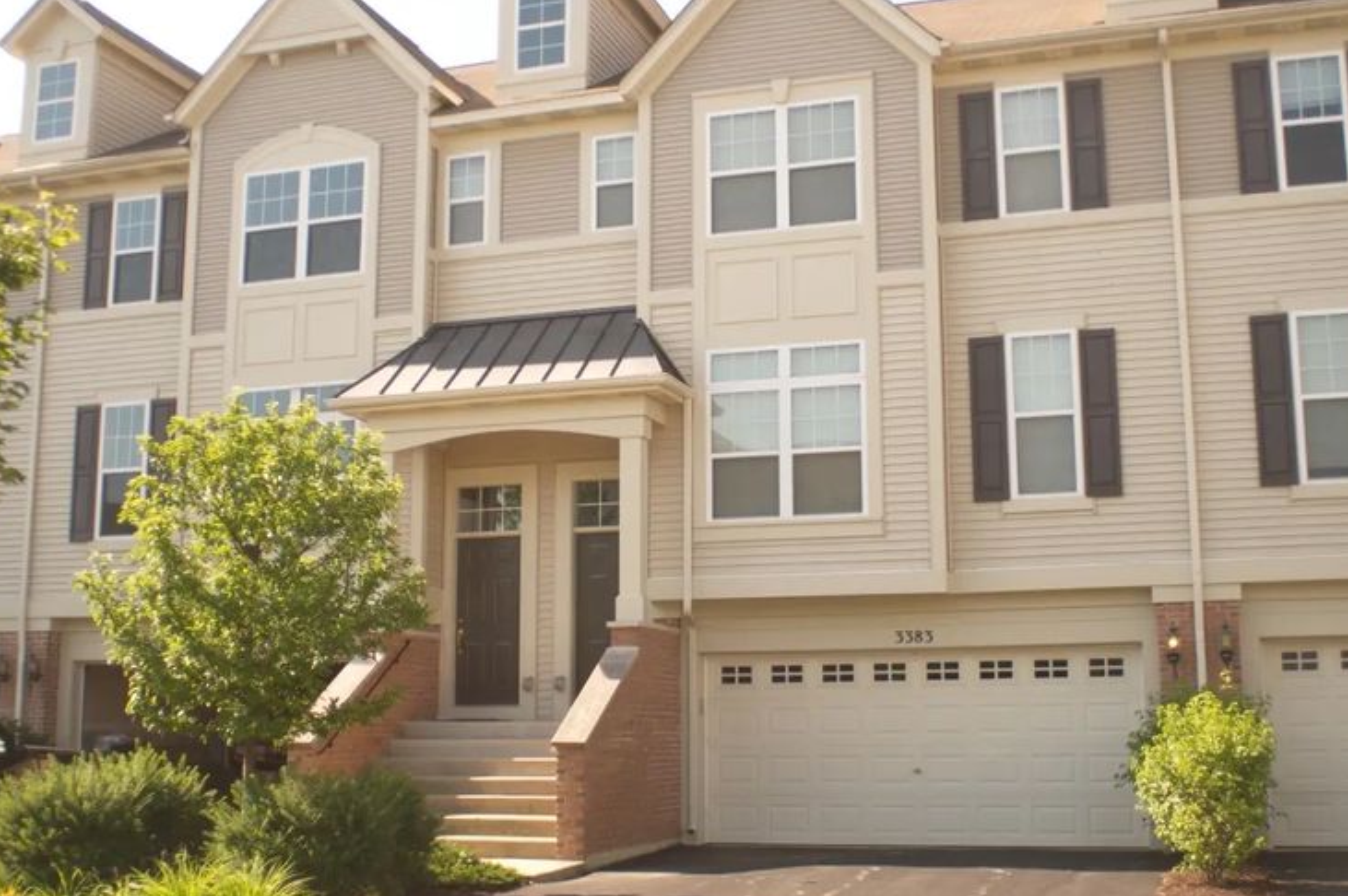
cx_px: 692
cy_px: 446
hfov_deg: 46.4
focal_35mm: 42
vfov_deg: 31.8
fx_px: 1571
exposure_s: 1/1250
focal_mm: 20
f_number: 22
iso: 200
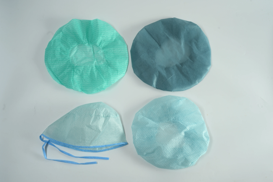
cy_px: 91
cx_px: 136
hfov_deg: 49.6
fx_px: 296
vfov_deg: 34.2
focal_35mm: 39
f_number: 9
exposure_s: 1/125
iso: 100
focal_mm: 39
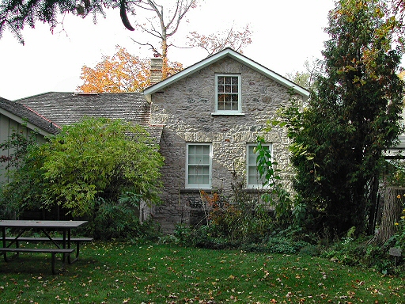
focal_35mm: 38
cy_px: 152
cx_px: 202
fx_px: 445
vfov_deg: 37.7
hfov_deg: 49.0
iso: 100
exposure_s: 1/409
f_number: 2.8
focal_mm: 8
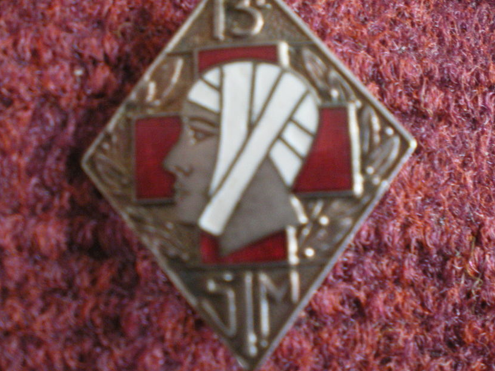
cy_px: 173
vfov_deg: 31.5
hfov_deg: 41.2
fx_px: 658
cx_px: 217
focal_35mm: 46
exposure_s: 1/13
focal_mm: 6.3
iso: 400
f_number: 3.1
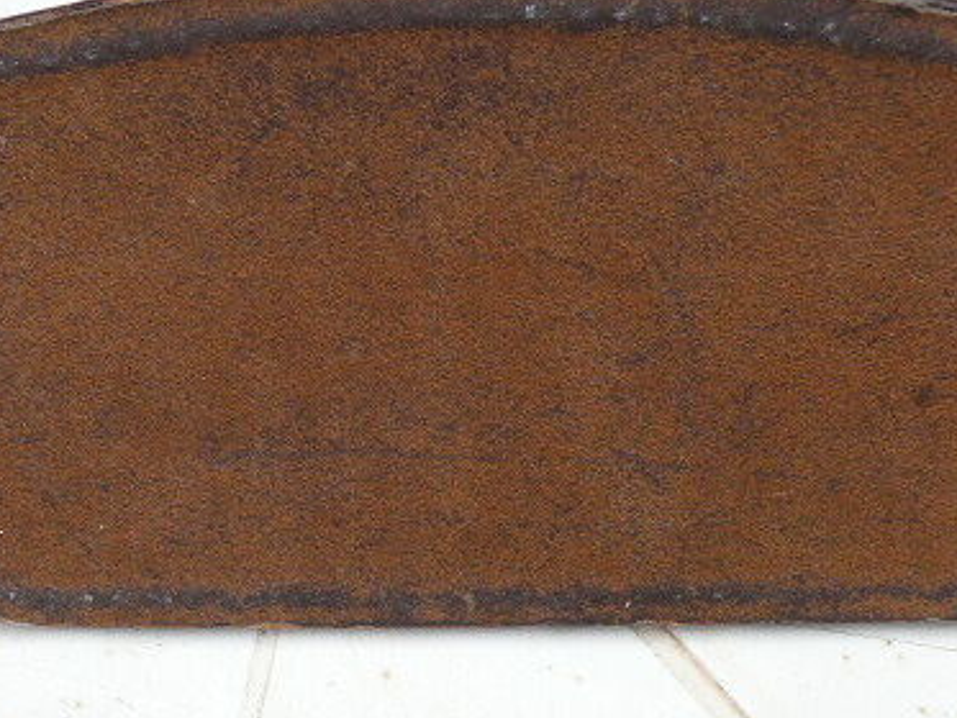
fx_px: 1327
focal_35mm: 48
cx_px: 428
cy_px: 372
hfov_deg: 39.6
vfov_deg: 30.3
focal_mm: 4.6
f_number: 2.8
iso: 100
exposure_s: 1/80
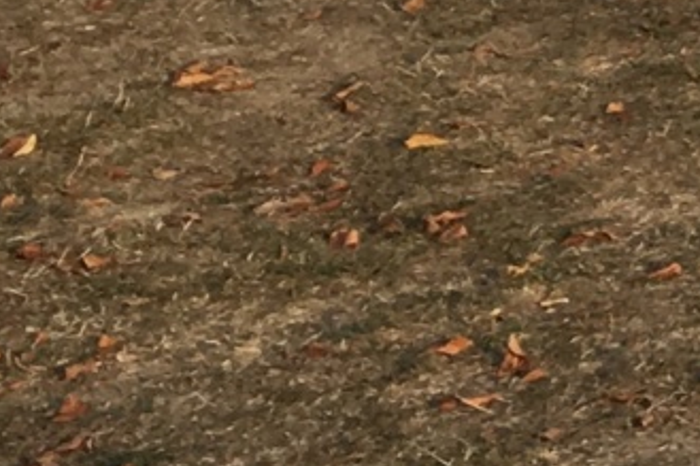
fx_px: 4567
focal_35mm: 235
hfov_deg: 7.3
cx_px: 2432
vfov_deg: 5.8
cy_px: -321
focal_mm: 4.15
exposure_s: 1/663
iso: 25
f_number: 2.2
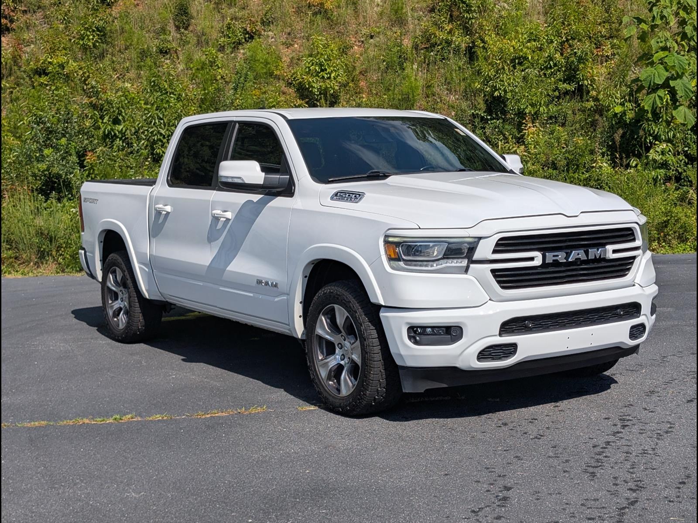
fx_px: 988
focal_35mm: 49
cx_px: 349
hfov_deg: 38.9
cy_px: 262
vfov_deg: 29.7
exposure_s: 1/2500
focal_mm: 6.9
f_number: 1.68
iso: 21
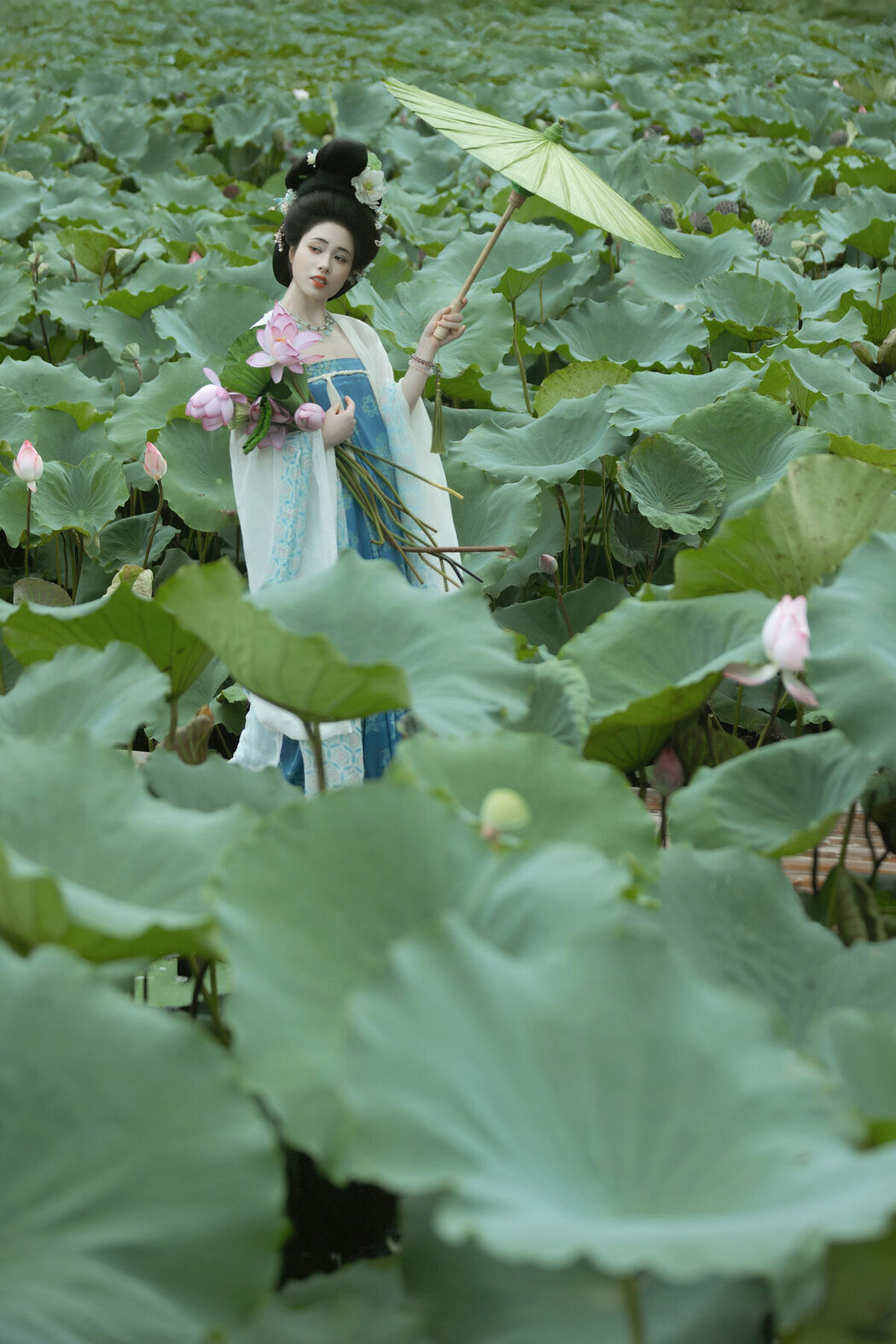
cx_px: 448
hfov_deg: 19.5
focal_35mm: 70
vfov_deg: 28.8
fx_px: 2613
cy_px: 672
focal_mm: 70
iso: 100
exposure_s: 1/640
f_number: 2.8
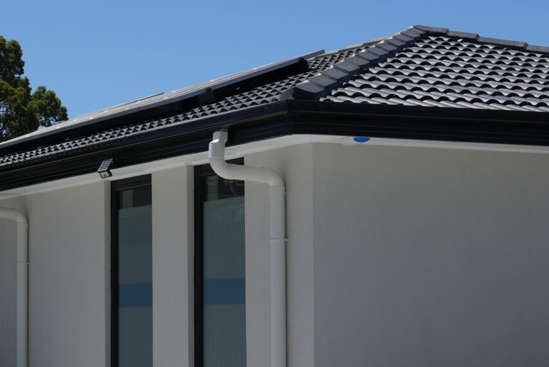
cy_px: 220
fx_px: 1617
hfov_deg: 18.9
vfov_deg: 12.9
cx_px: 34
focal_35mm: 106
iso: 100
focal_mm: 35
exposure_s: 1/500
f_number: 8
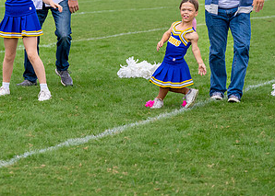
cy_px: -24
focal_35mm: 186
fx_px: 1453
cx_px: 40
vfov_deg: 7.7
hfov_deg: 10.8
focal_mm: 70
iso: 500
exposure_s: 1/1600
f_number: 2.8
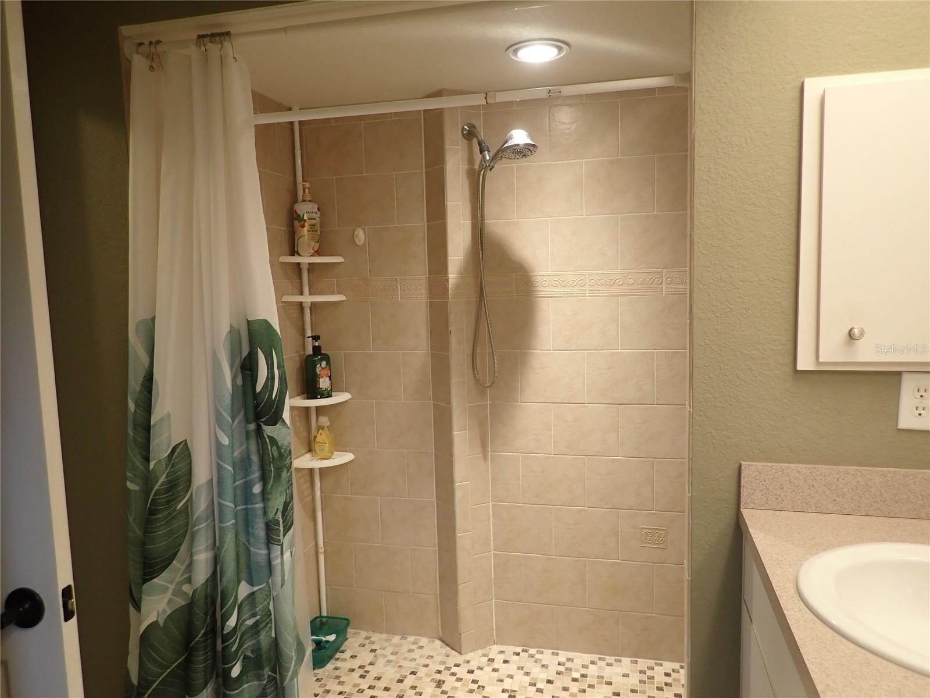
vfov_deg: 54.9
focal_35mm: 25
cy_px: 349
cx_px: 465
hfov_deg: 69.4
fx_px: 672
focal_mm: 4.5
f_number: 2
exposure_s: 1/60
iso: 200
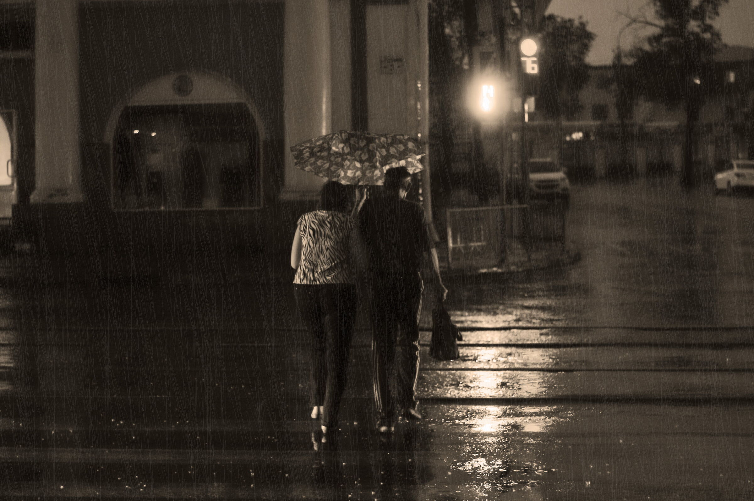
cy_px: 250
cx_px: 377
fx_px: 1569
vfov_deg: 18.1
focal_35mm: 75
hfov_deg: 27.0
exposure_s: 1/160
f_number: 2.2
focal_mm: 50
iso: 640
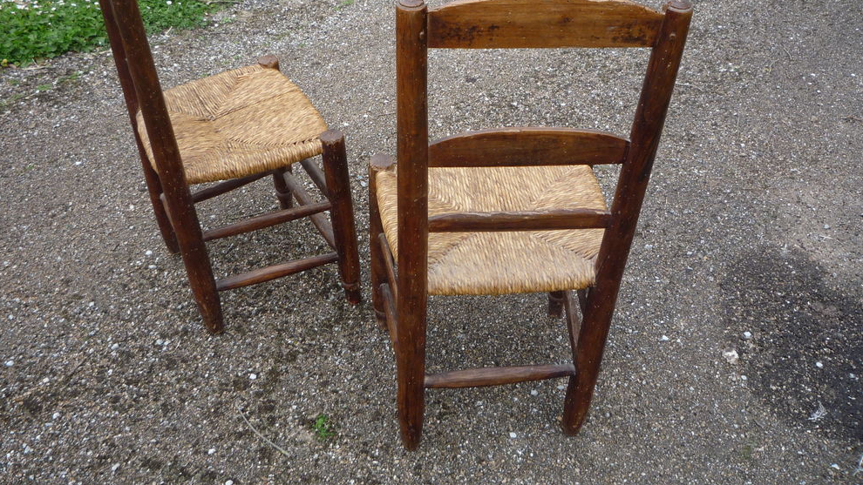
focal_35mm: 33
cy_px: 161
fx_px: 755
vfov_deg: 35.3
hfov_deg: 59.5
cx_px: 432
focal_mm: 5.2
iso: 100
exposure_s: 1/200
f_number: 4
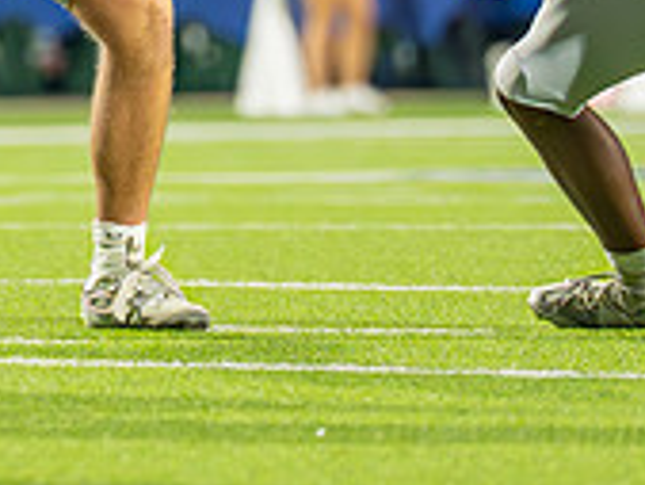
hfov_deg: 1.9
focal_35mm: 1064
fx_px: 19840
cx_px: 7
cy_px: -400
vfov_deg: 1.4
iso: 3200
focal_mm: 200
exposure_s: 1/1000
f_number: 2.8
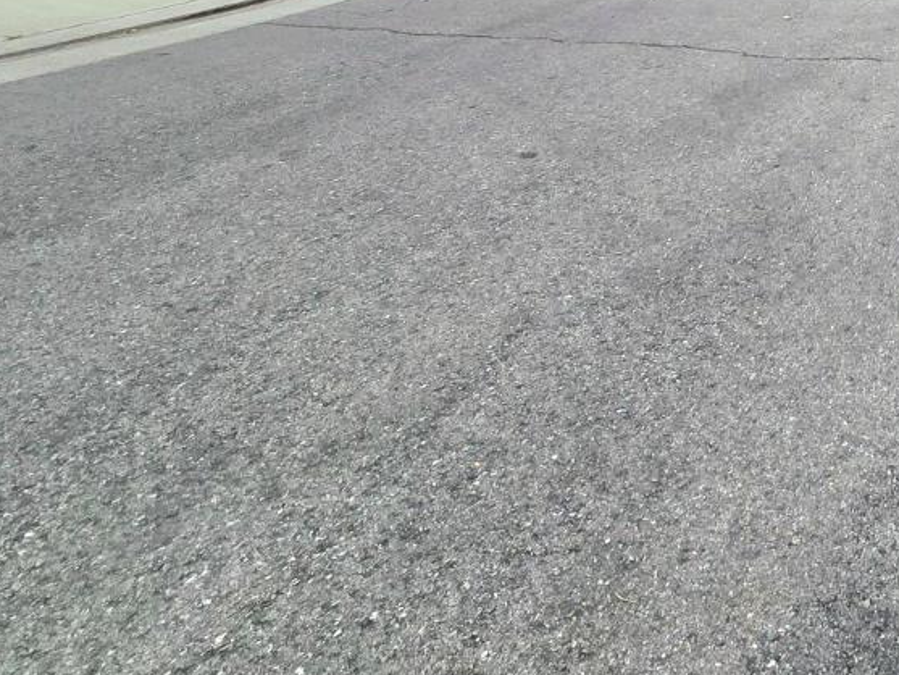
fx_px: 909
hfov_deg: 38.9
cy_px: -199
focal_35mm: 35
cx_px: 1073
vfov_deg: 31.5
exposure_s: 1/2500
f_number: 2.2
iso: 50
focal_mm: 2.2
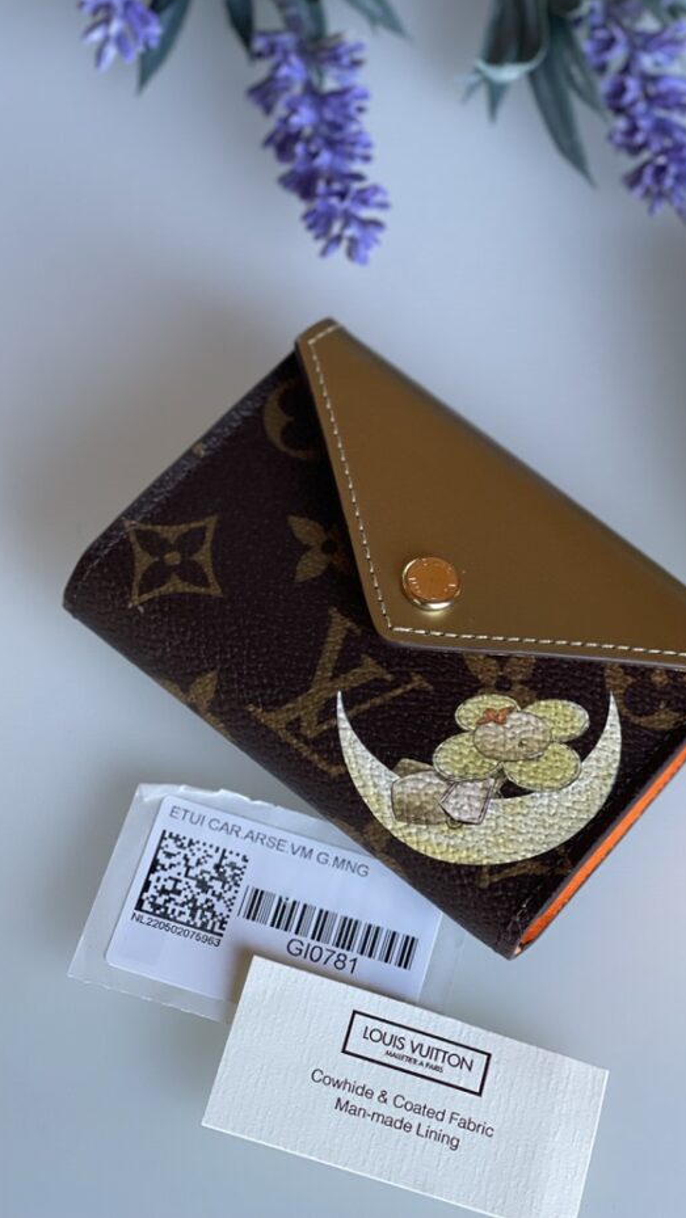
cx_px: 388
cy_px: 608
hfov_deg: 17.2
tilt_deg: -62.3
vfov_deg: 30.1
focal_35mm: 70
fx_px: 2262
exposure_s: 1/121
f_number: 2.2
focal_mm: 7.5
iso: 200
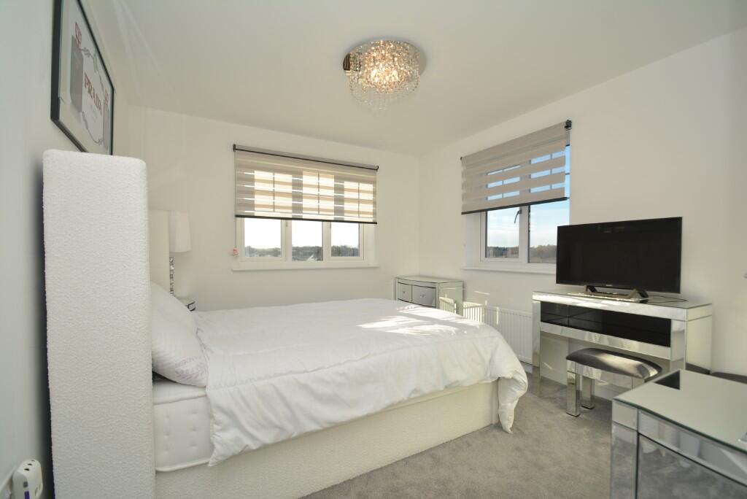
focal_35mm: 15
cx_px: 374
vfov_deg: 77.4
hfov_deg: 100.4
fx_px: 311
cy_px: 250
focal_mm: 10
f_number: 5.6
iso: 100
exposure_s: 1/125
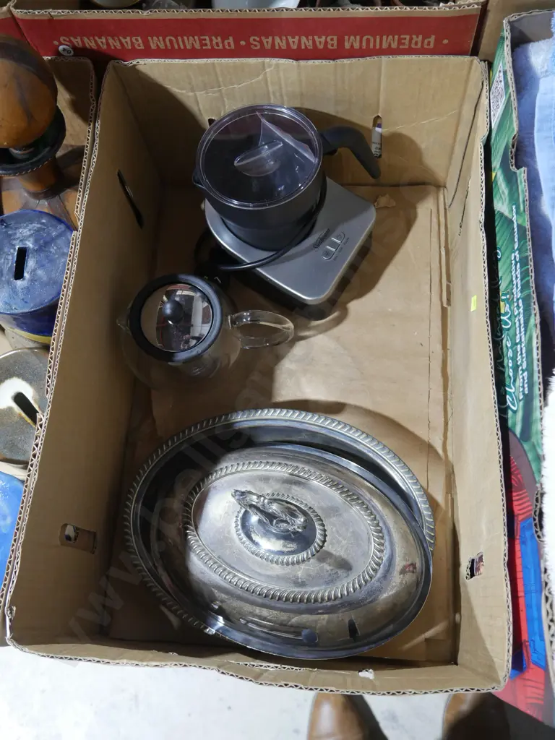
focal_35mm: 32
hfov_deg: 44.2
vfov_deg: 56.8
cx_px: 278
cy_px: 370
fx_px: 684
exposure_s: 1/60
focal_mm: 16
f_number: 3.6
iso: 1600
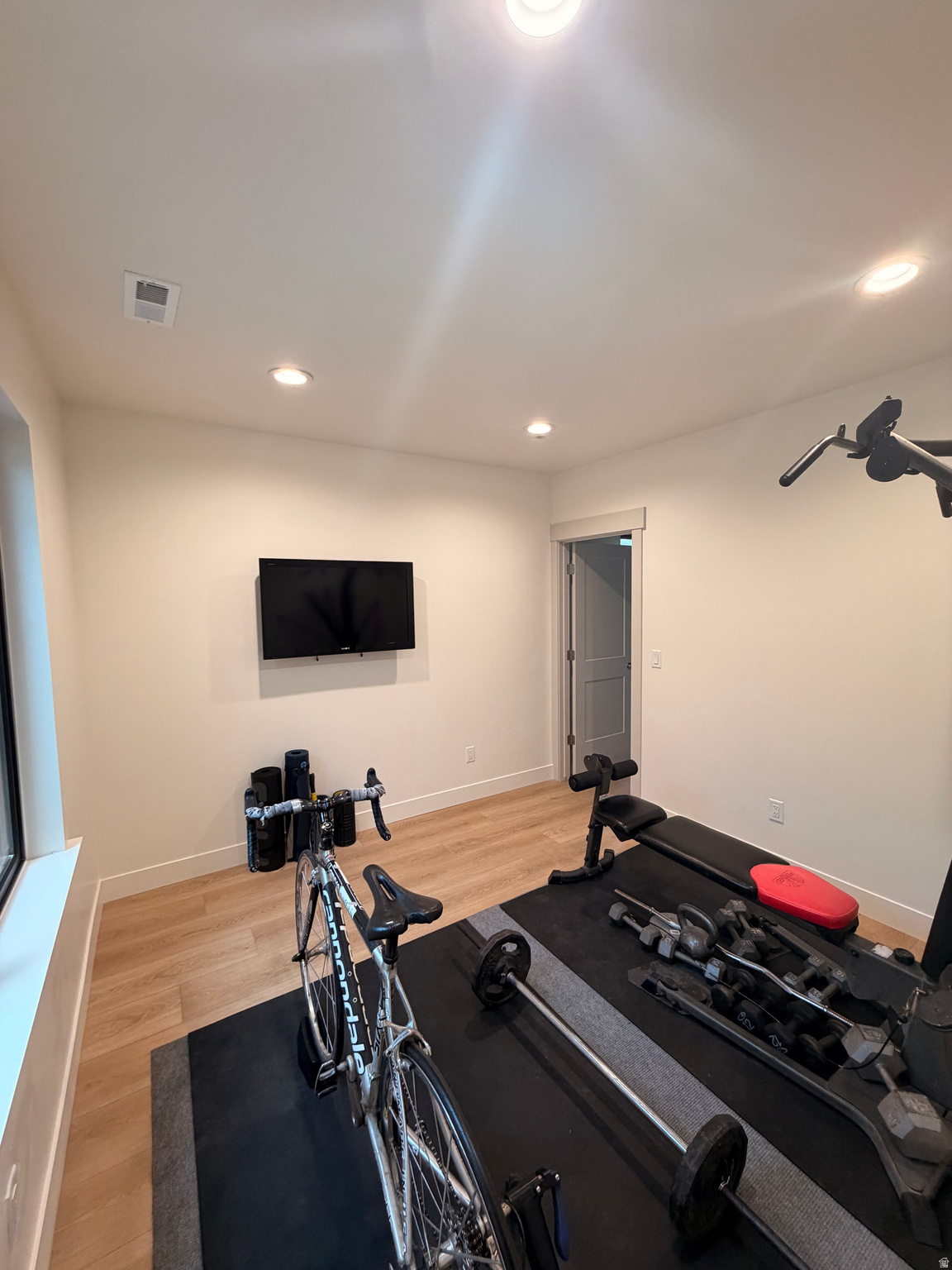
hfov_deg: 85.7
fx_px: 513
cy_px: 635
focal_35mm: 14
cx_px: 476
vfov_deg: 102.1
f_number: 2.2
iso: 250
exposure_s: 1/120
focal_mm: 2.22
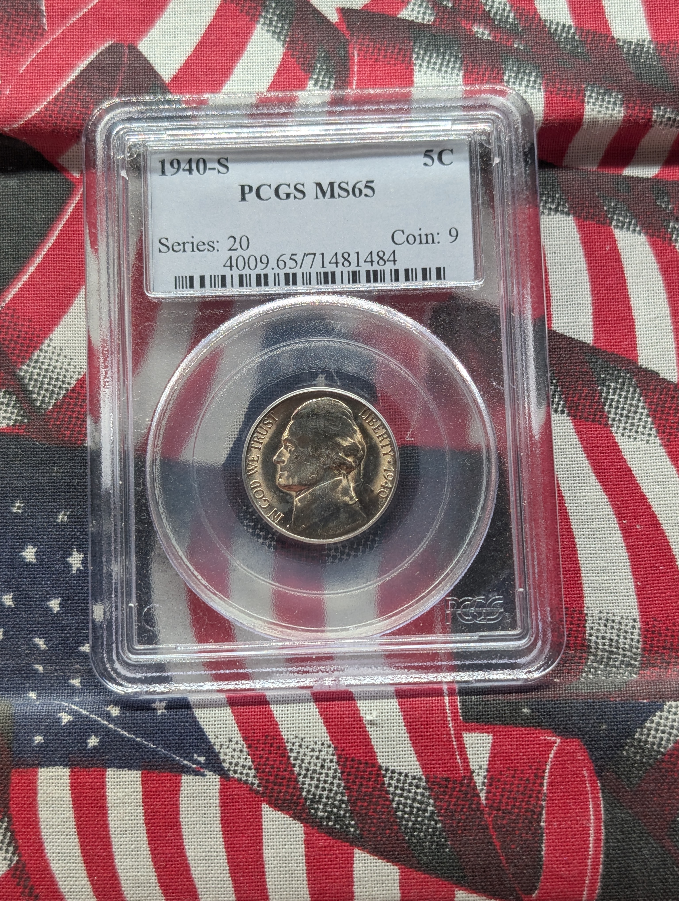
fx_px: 1278
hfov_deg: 29.7
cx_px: 340
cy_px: 450
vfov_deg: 38.9
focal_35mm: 49
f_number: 1.68
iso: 34
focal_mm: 6.9
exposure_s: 1/59.2
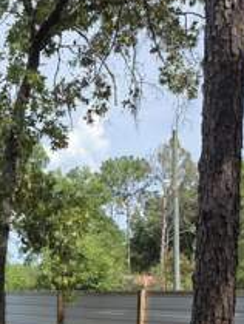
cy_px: 346
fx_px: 657
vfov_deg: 25.9
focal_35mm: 70
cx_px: -37
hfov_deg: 19.9
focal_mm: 6.3
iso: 80
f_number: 1.7
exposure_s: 1/3067
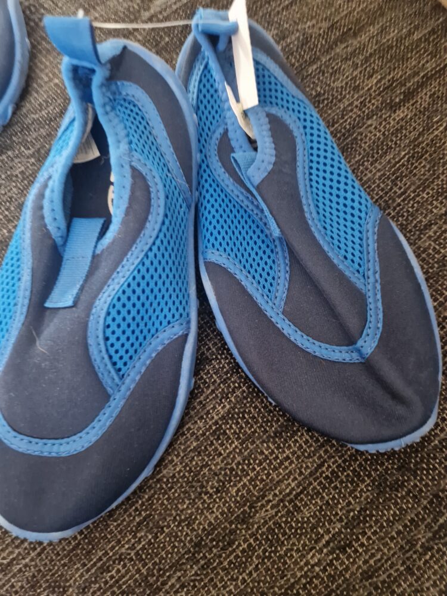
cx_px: 224
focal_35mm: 23
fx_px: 396
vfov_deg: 73.9
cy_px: 298
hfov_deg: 58.9
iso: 640
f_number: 1.8
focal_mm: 5.4
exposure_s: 1/25
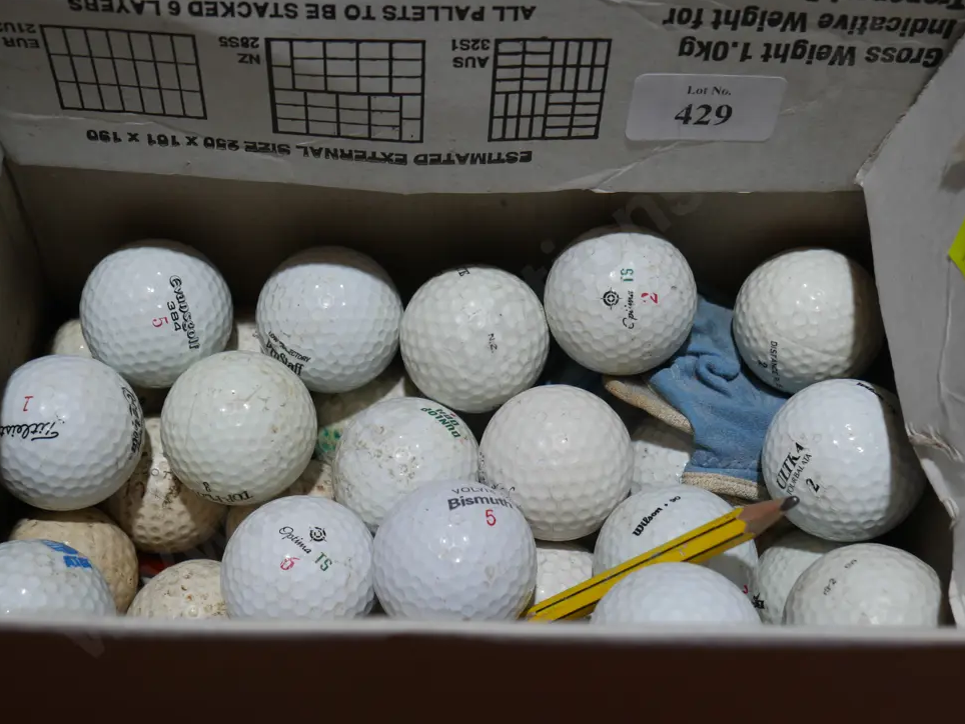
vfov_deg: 28.6
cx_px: 479
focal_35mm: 51
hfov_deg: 37.5
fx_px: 1422
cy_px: 340
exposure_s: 1/100
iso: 200
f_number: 5.2
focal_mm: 24
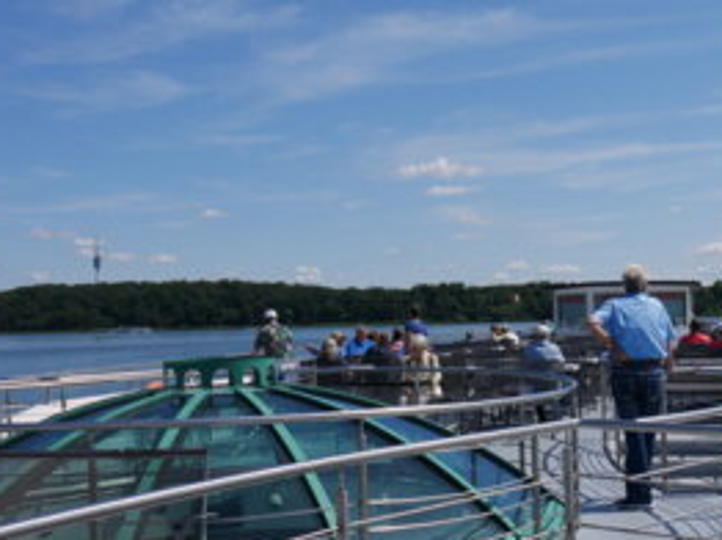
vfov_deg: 28.0
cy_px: 303
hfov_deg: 36.5
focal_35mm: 52
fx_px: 1084
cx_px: 471
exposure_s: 1/640
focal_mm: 17
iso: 200
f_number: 10
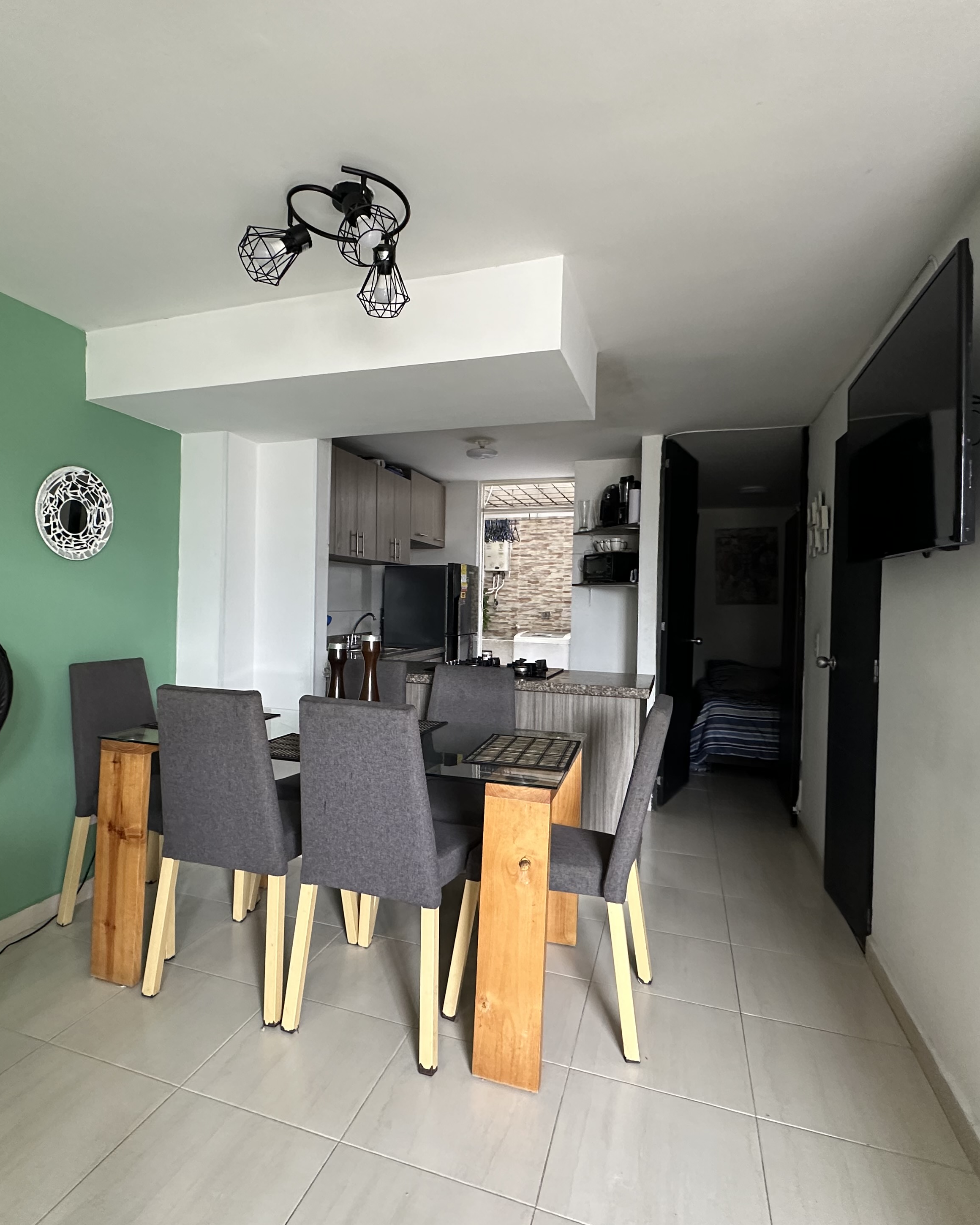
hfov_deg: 70.5
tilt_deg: -0.1
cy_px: 612
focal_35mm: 19
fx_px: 689
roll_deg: -2.0
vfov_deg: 83.3
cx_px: 427
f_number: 2.2
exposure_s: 1/73
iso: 320
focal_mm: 2.22
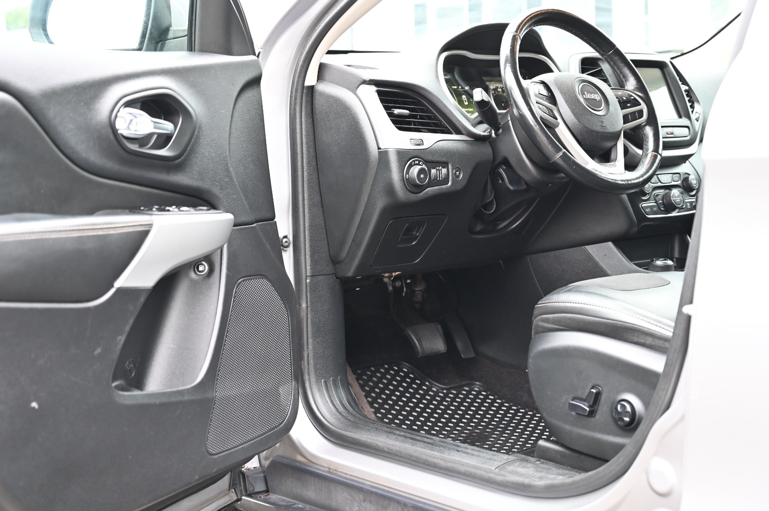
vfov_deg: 25.9
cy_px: 256
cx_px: 384
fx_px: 1110
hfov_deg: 38.2
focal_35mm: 52
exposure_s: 1/125
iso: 1100
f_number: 4
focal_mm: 52
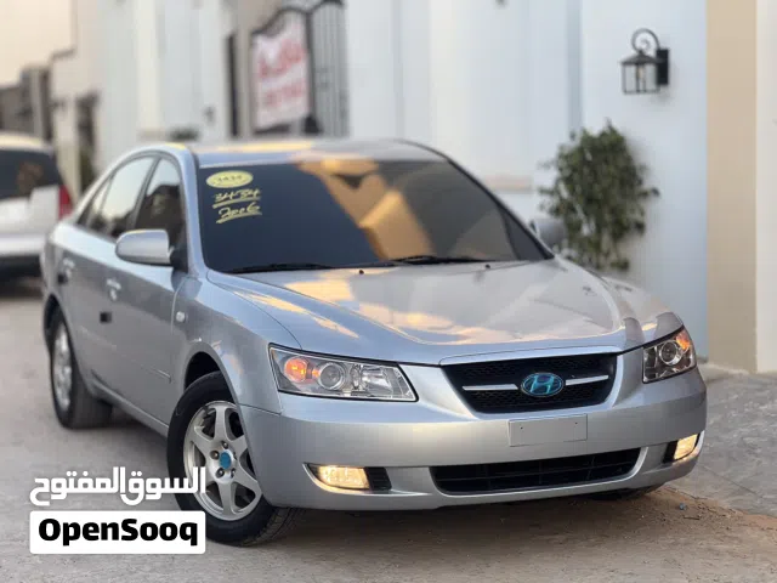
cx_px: 388
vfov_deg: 19.1
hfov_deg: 25.3
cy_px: 292
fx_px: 1728
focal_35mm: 77
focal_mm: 9
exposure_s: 1/121
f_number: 2.8
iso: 50
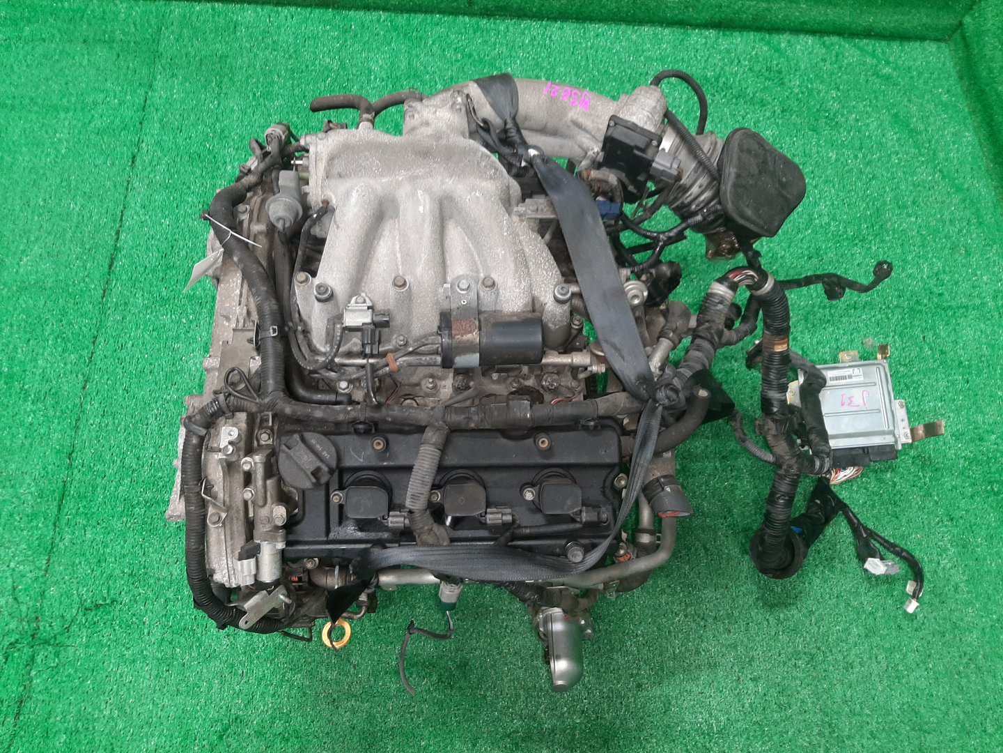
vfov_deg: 53.1
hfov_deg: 67.3
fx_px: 753
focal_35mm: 26
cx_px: 502
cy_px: 376
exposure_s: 1/50
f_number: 1.7
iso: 168
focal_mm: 3.93
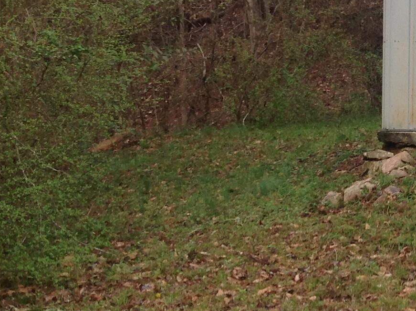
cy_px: 54
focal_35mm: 104
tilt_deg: -2.1
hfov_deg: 17.6
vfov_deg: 14.1
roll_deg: -0.5
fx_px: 1248
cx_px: 558
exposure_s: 1/120
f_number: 2.4
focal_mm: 4.28
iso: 64
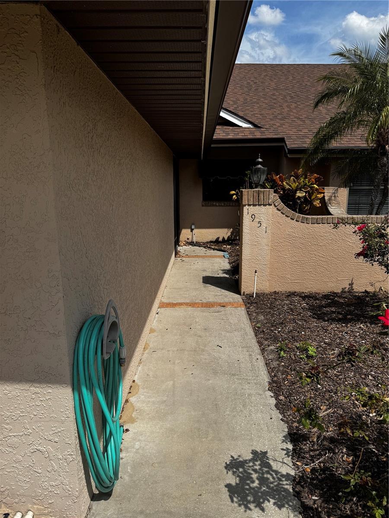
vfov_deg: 71.6
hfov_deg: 56.8
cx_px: 194
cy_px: 259
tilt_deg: -12.2
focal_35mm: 24
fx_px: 360
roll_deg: +1.0
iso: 80
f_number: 1.78
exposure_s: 1/7092
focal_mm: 6.76
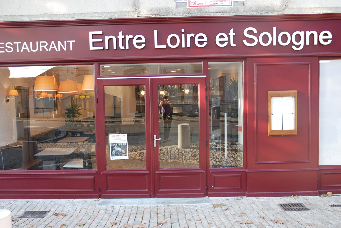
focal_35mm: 41
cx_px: 159
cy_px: 129
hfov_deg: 47.3
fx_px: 389
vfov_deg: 32.7
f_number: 4.5
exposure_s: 1/80
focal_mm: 24
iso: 200
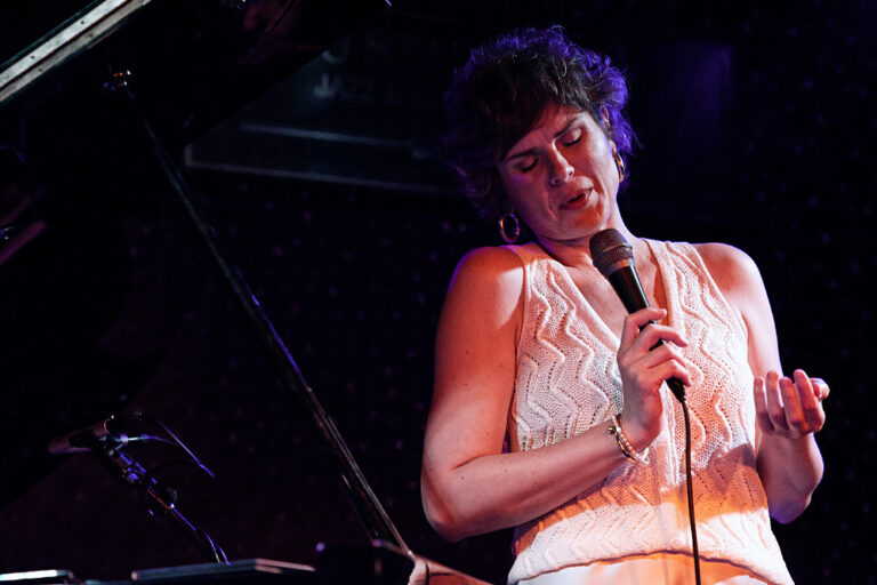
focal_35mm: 120
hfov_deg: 17.1
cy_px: 292
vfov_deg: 11.4
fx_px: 2923
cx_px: 438
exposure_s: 1/160
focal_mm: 120
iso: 1800
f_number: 4.5
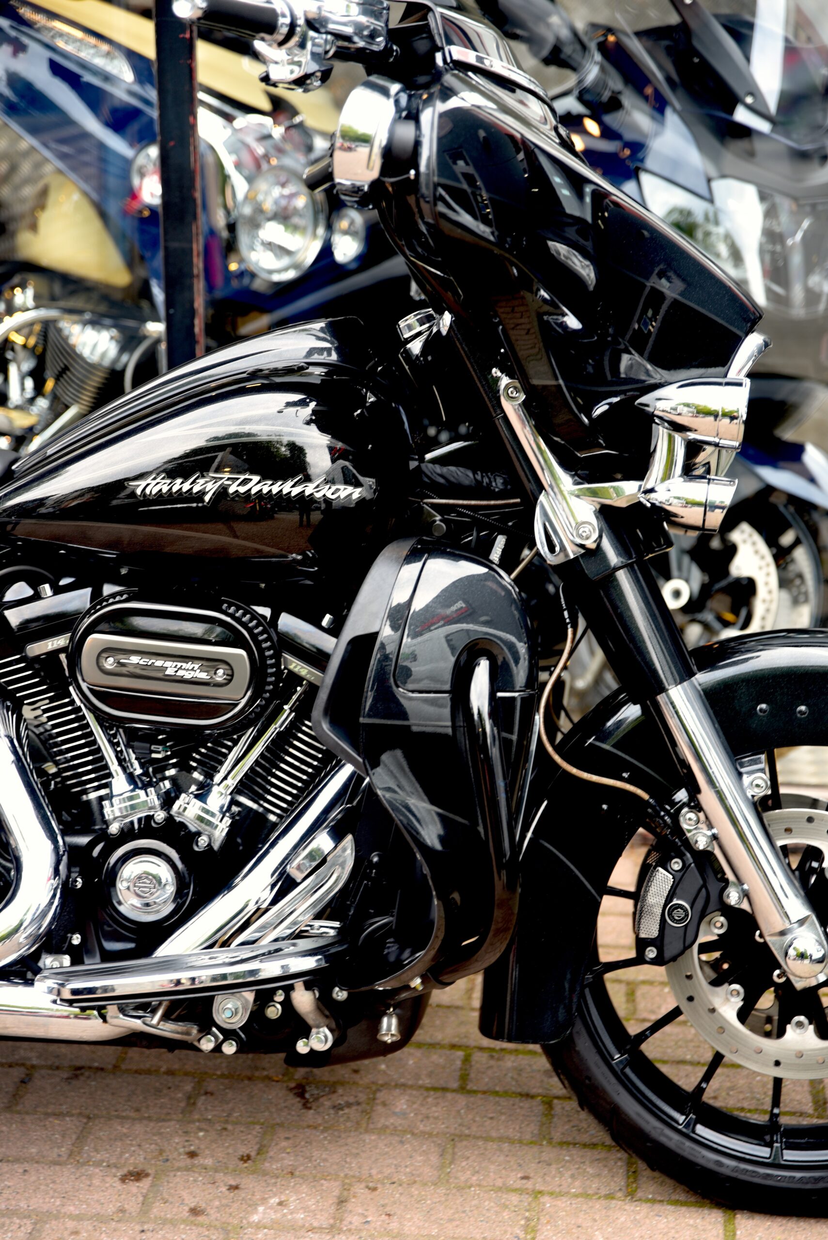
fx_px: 2413
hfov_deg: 19.5
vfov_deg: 28.8
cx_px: 414
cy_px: 620
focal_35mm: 70
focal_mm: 70
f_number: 2.8
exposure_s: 1/40
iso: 100
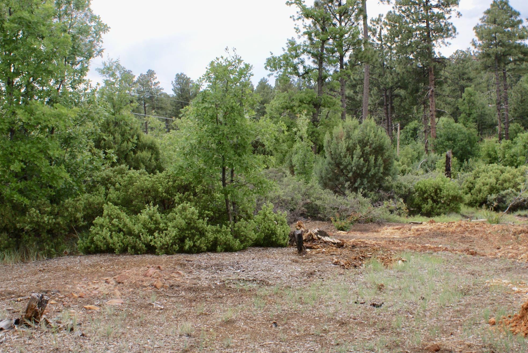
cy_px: 170
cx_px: 316
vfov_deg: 27.1
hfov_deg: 39.4
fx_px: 734
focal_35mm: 50
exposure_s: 1/60
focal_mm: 22
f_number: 8
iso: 100
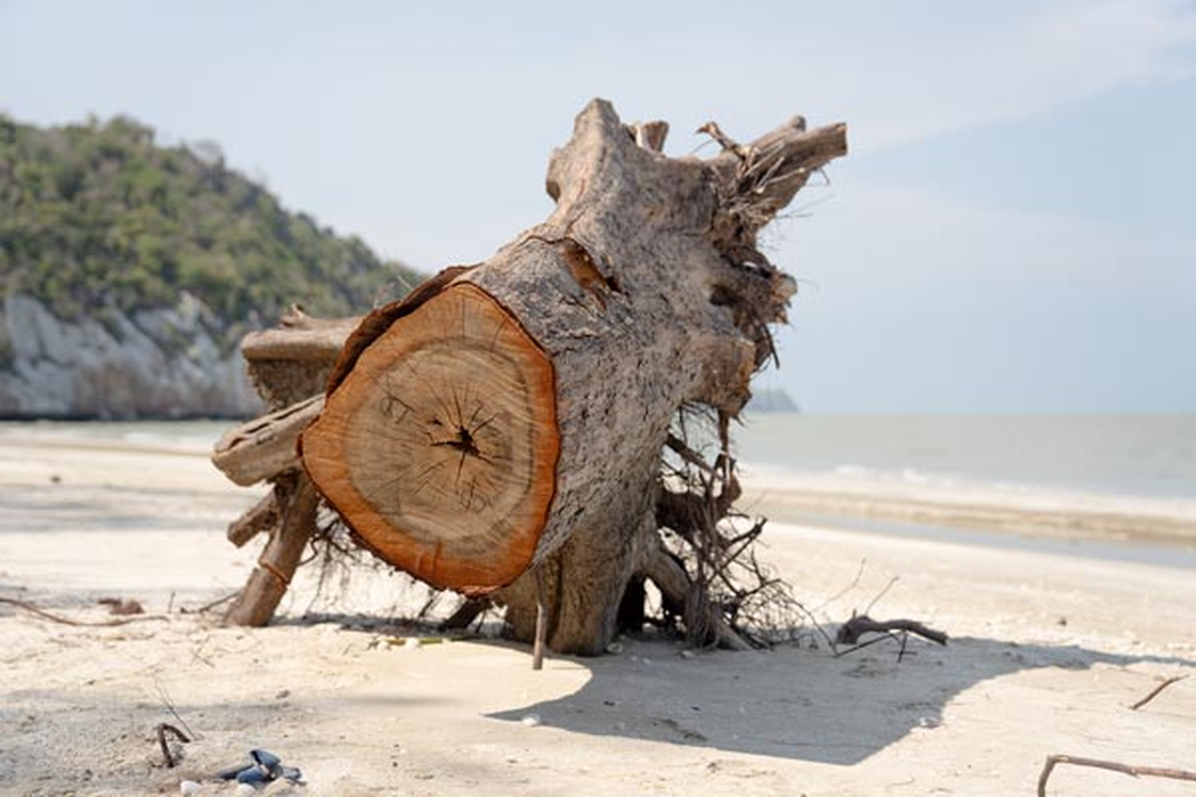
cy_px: 398
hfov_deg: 41.1
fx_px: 1595
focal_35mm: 48
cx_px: 598
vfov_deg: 28.1
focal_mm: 48
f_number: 2.8
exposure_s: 1/4000
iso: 250
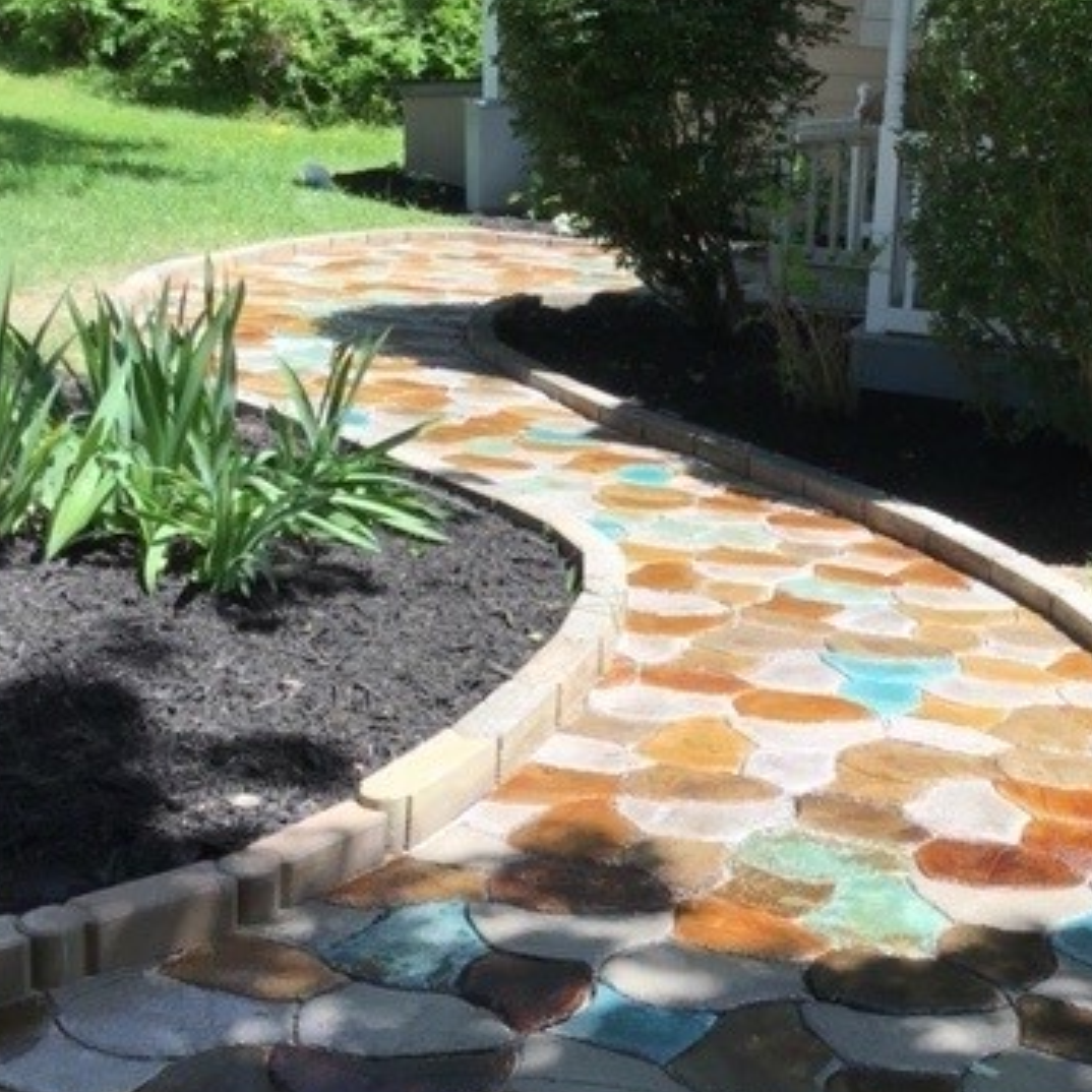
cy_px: 497
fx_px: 1749
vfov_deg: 34.7
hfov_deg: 33.9
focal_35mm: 49
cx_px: 833
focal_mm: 3.3
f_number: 2.4
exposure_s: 1/543
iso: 25
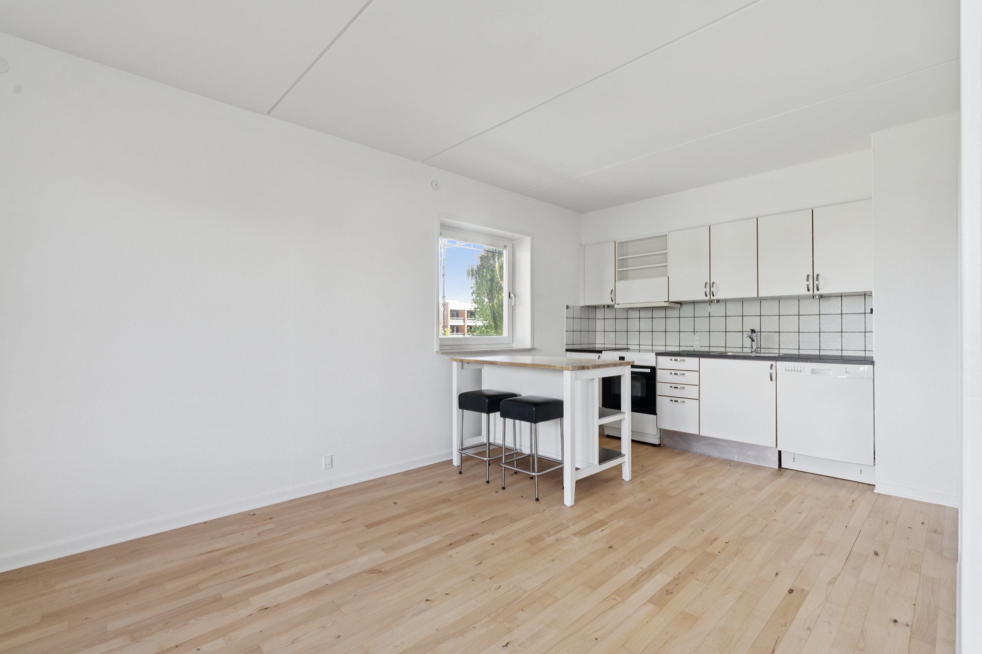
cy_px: 327
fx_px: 436
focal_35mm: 16
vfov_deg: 73.7
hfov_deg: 96.7
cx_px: 491
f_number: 10
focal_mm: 16
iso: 200
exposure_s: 1/25
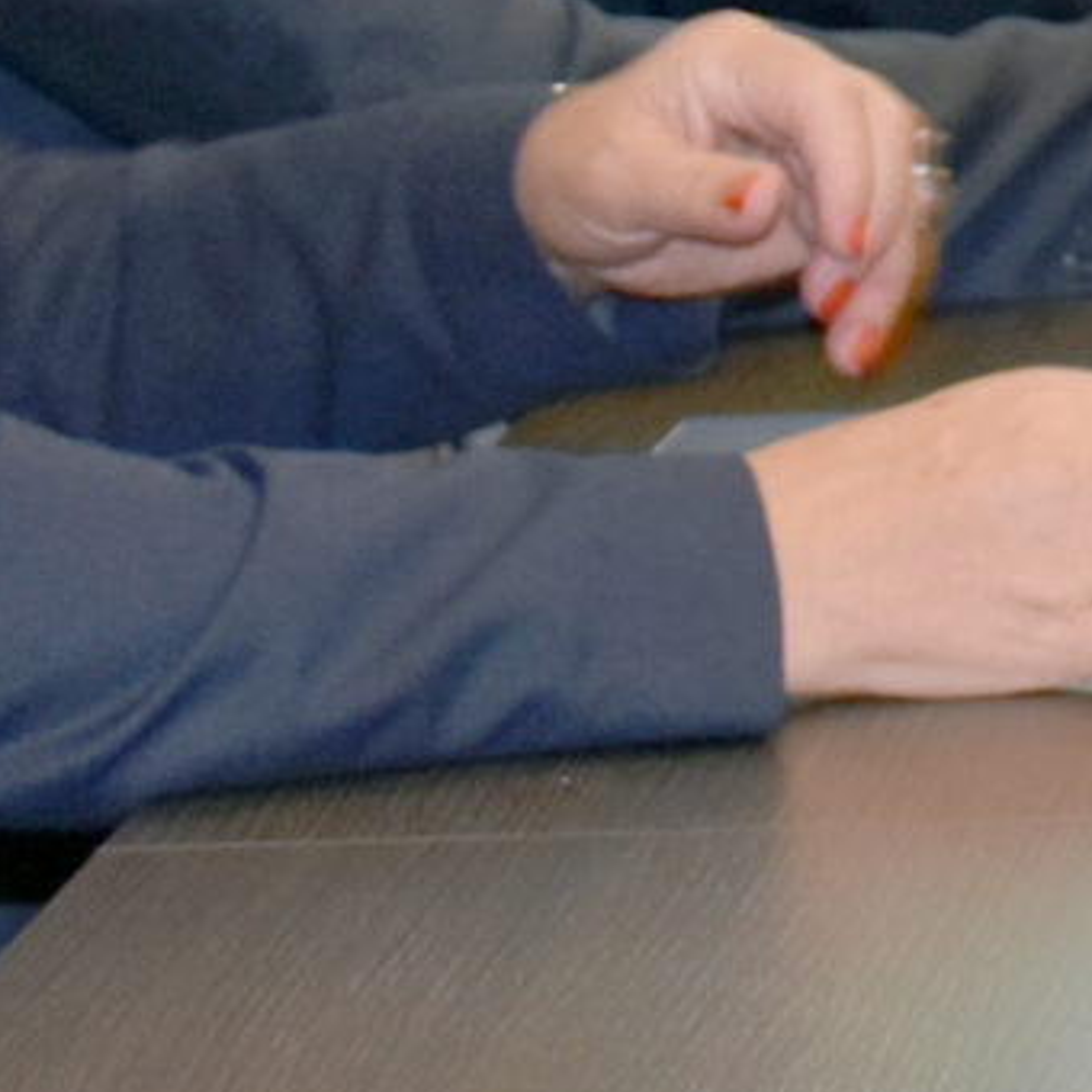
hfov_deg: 6.3
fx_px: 9251
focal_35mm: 259
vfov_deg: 6.6
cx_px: 2916
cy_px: -744
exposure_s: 1/100
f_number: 4
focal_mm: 27
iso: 400
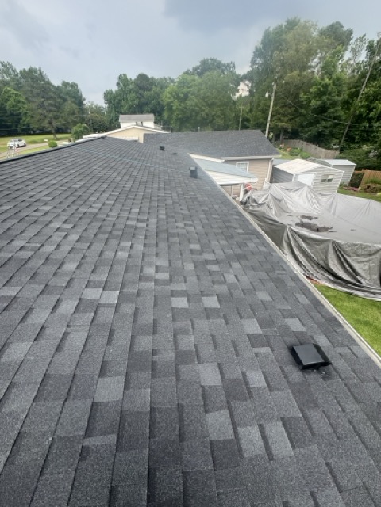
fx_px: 205
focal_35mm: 14
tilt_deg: -33.2
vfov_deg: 102.1
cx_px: 190
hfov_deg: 85.7
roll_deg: +1.8
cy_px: 254
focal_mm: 2.22
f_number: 2.2
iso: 40
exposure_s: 1/311
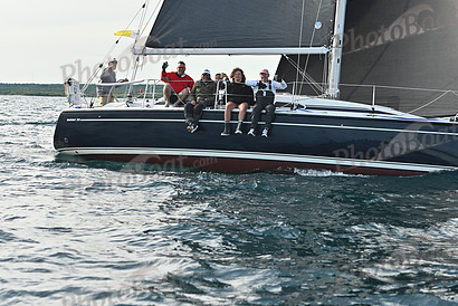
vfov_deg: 13.8
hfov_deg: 20.6
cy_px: 101
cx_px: 276
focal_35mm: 99
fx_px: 1260
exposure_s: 1/1250
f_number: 4.5
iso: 320
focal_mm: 70
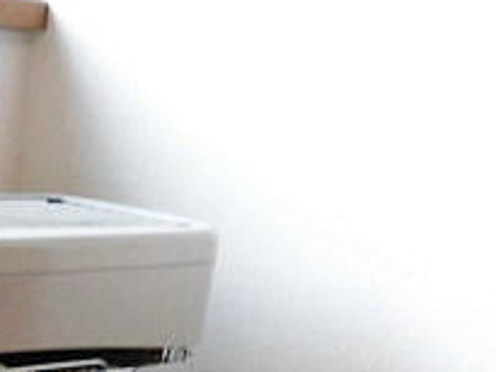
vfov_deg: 17.8
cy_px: 544
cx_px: -133
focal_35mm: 75
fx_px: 1075
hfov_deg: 23.3
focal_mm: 4.3
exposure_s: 1/30
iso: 320
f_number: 3.1
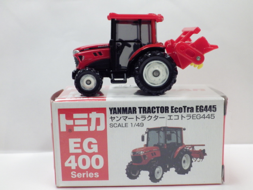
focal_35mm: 50
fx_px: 365
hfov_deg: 38.2
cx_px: 126
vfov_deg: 29.1
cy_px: 95
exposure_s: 1/60
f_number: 3.8
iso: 400
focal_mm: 9
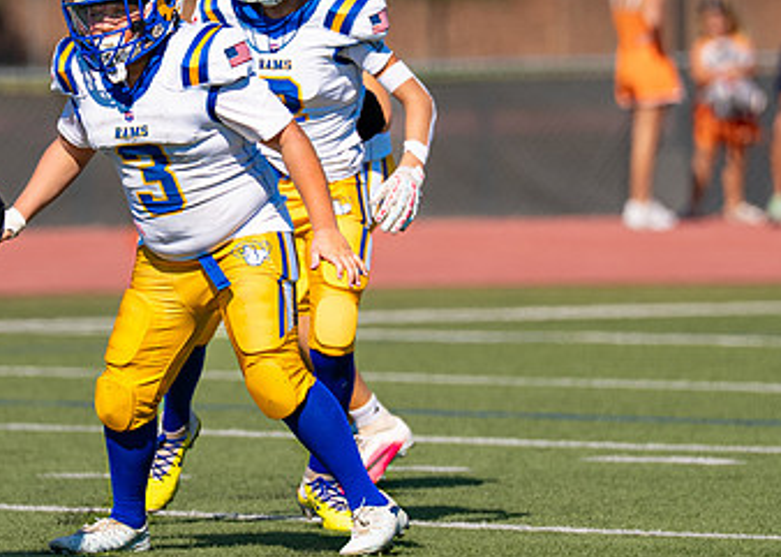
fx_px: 14941
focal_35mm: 674
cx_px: 158
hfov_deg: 3.0
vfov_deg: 2.1
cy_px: 197
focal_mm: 200
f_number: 2.8
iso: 100
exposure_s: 1/2500
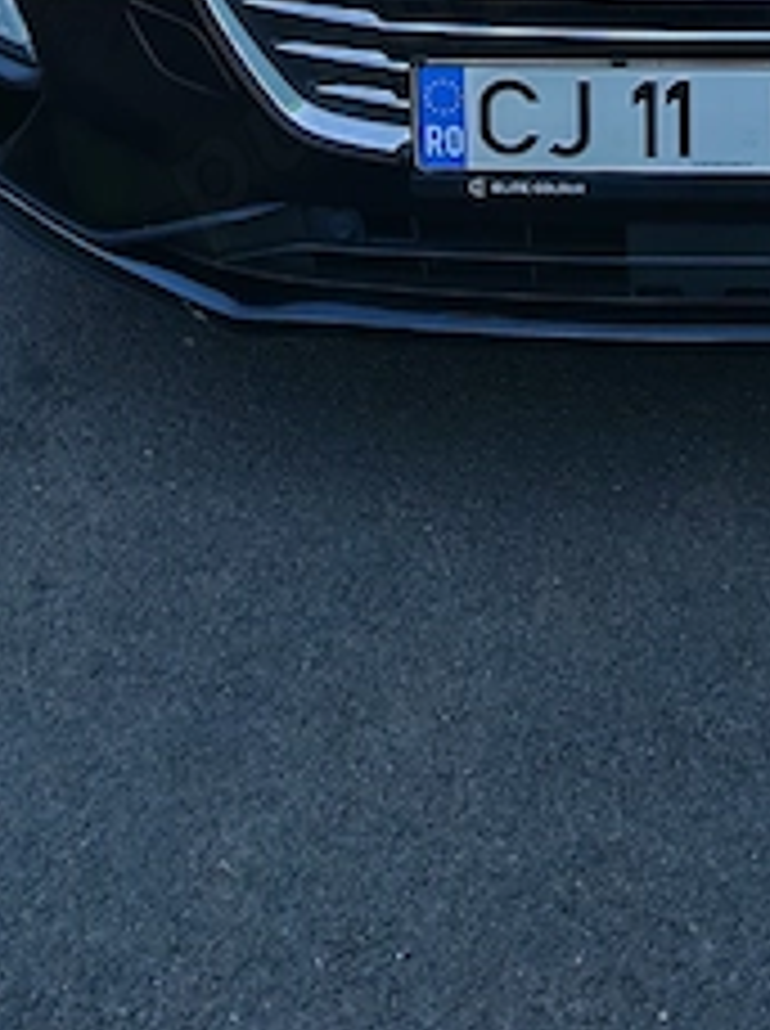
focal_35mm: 84
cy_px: -535
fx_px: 2498
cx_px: 770
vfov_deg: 20.0
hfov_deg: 17.1
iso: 100
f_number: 2
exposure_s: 1/1000
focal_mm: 6.83
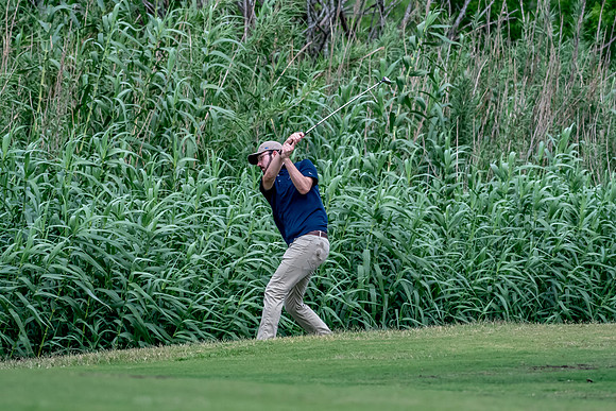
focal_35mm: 345
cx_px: 308
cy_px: 206
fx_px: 5904
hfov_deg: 6.0
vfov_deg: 4.0
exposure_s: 1/2000
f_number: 5.6
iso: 1400
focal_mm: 230
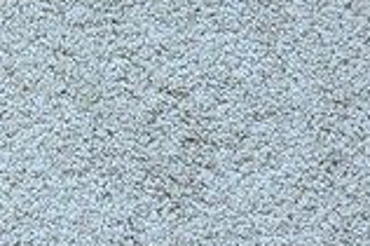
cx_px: -68
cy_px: -82
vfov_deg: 9.5
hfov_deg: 14.1
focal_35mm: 142
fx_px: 1458
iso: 125
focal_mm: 18.5
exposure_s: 1/30
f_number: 2.8
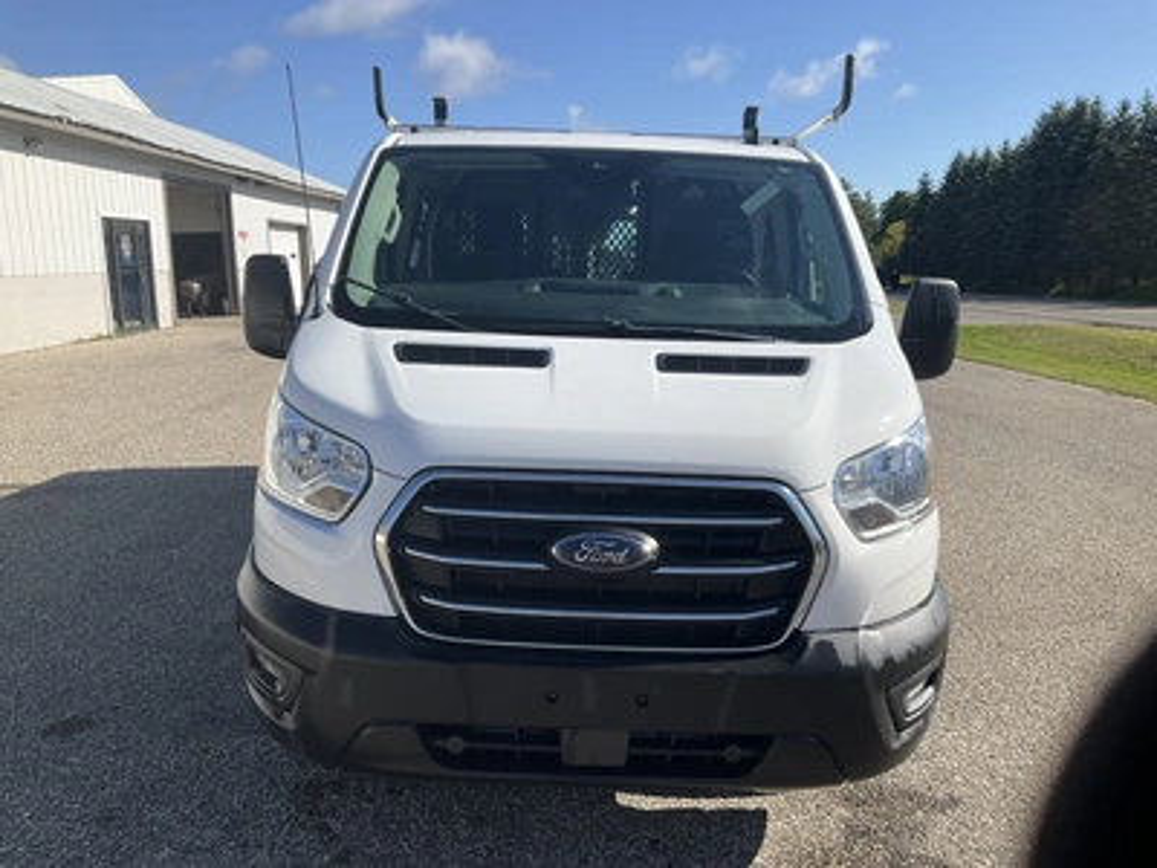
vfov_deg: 48.2
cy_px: 434
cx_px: 578
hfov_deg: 61.7
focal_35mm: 29
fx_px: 969
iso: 25
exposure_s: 1/1984
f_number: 1.8
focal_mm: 3
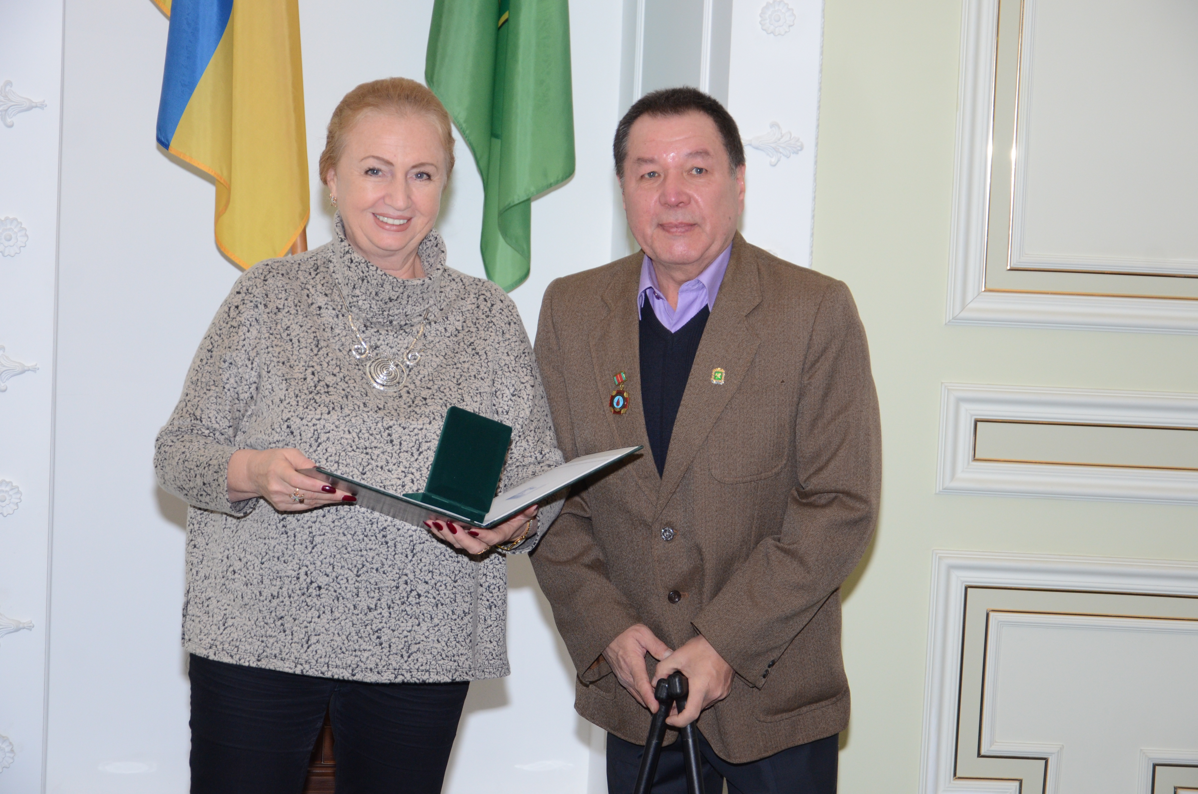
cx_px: 599
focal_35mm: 78
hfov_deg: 26.0
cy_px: 397
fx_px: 2590
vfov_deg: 17.4
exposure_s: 1/200
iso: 800
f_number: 5
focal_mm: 52
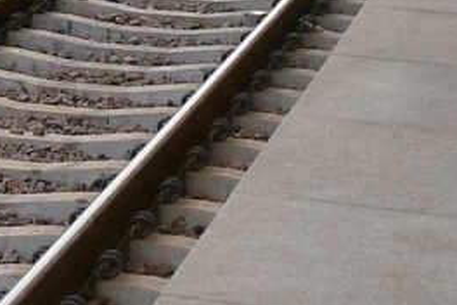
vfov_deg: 6.9
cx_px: -361
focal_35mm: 187
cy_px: -451
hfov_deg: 10.4
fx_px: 2374
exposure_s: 1/400
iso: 200
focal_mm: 22
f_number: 5.6
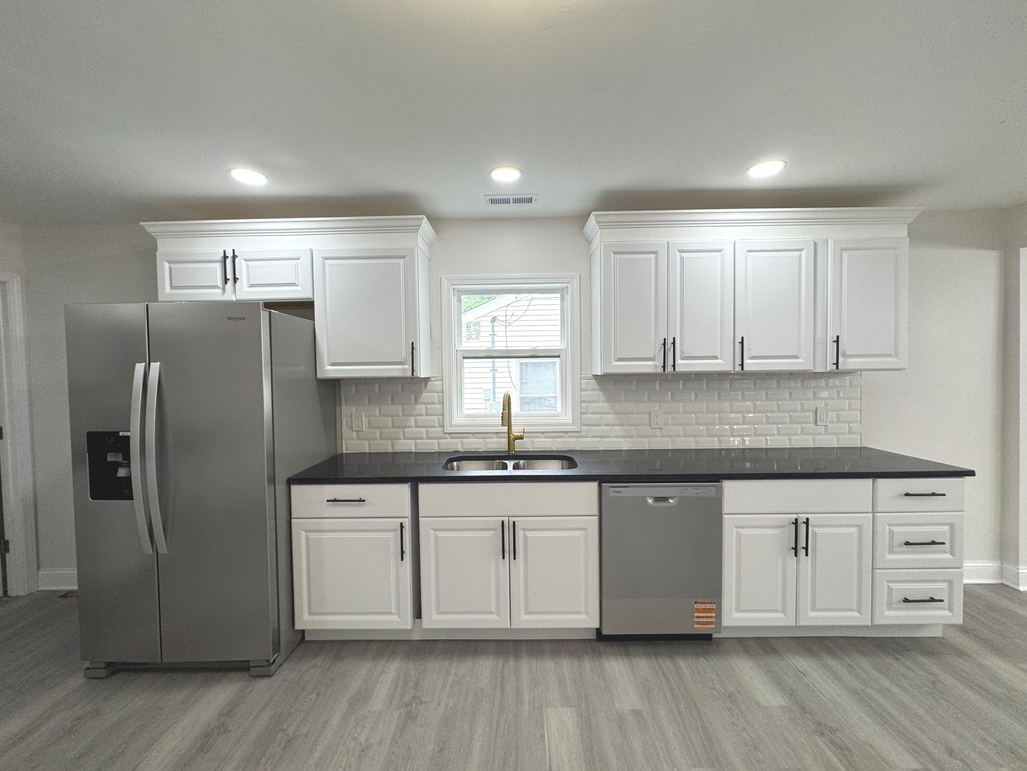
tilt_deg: -2.9
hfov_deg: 102.1
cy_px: 386
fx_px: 415
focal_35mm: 14
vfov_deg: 85.7
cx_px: 514
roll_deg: +0.5
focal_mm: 2.22
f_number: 2.2
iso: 100
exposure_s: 1/120
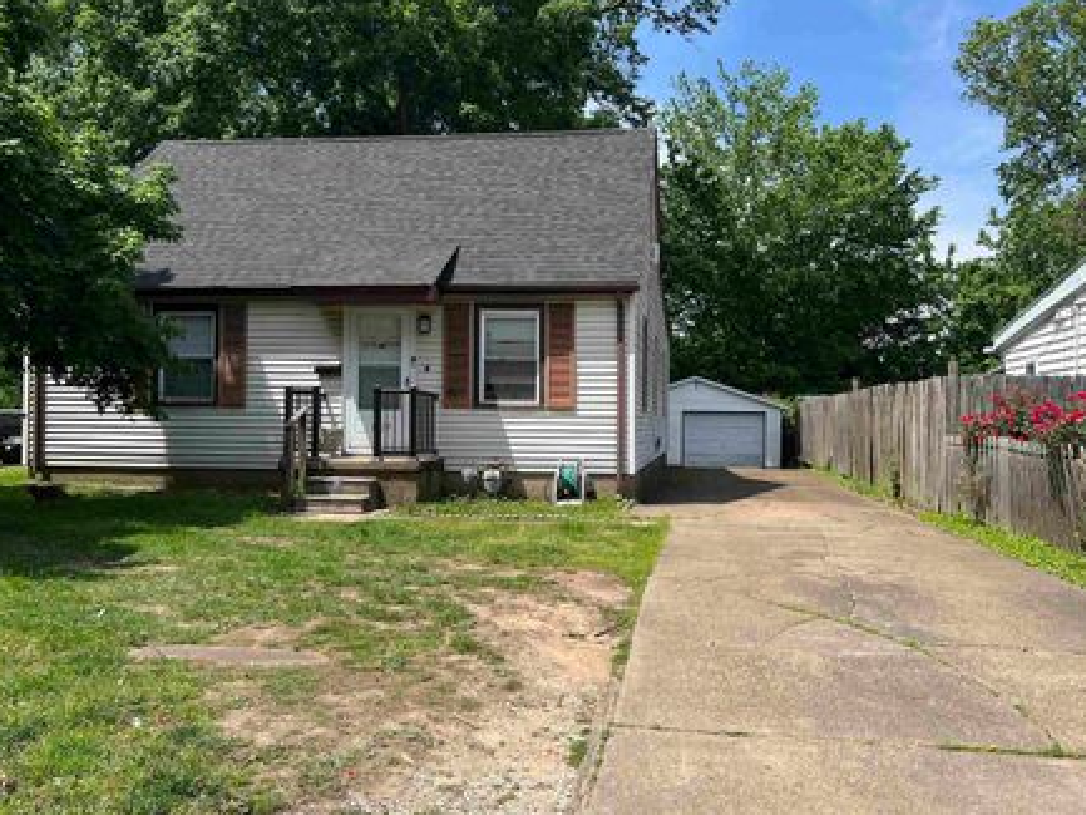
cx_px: 582
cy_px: 405
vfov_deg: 46.8
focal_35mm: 30
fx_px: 941
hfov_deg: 59.9
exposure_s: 1/3165
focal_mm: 5.7
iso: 50
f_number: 1.5
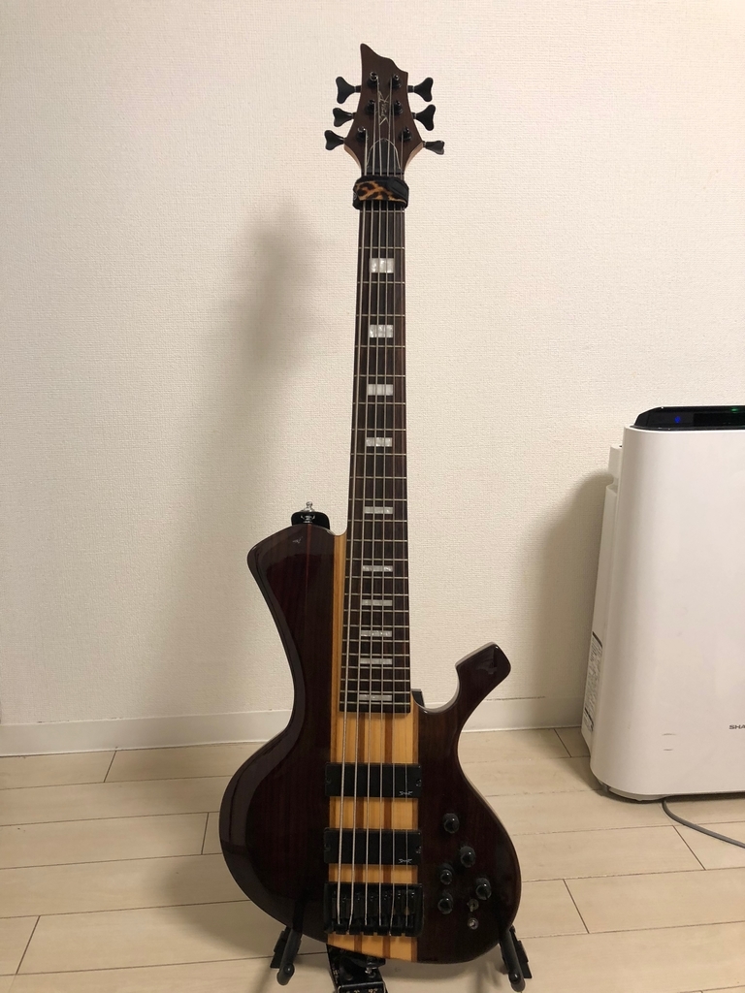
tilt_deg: -13.4
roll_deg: -0.1
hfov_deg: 49.7
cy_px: 496
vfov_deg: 63.4
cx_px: 372
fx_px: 803
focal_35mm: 28
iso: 40
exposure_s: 1/15
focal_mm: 4
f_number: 1.8
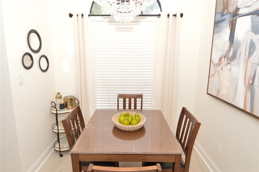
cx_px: 130
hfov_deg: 90.1
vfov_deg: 67.3
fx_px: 129
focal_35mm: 18
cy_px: 86
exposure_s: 1/80
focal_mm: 12
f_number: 9
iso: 800
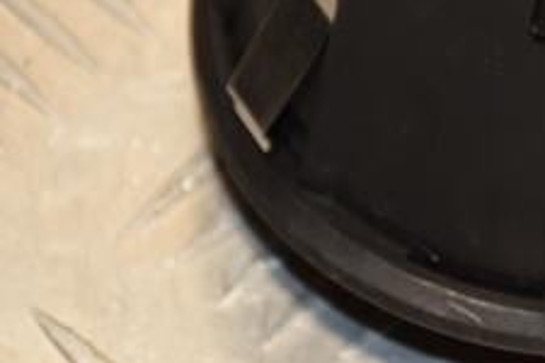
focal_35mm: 419
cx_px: 533
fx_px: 6348
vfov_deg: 3.3
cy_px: -22
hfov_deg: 4.9
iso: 800
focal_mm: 105
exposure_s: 1/160
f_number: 5.6
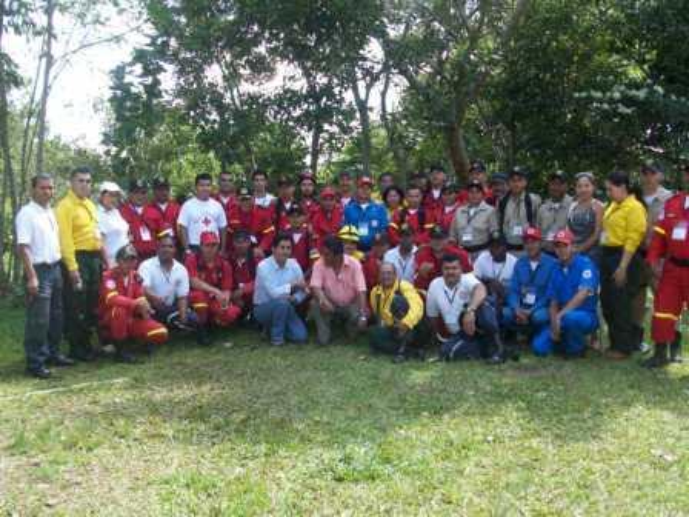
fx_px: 677
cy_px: 258
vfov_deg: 41.8
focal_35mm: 34
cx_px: 344
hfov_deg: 54.0
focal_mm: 5.7
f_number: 2.8
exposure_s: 1/230
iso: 64
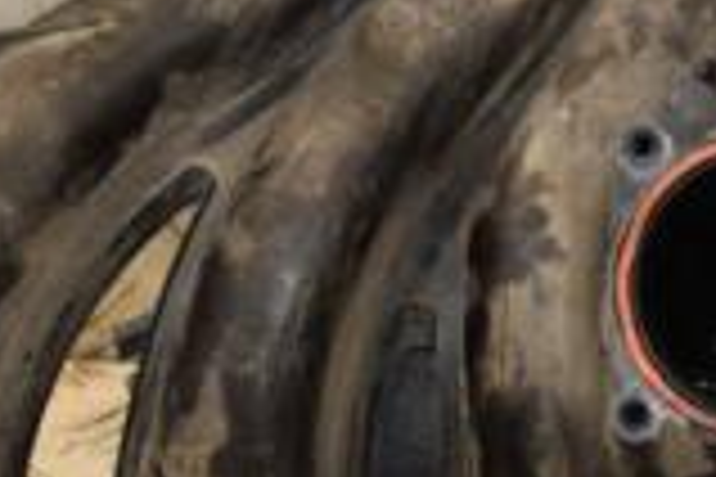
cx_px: 797
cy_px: 207
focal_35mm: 238
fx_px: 4733
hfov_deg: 8.6
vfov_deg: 5.8
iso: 800
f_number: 4.8
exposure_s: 1/160
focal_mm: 42
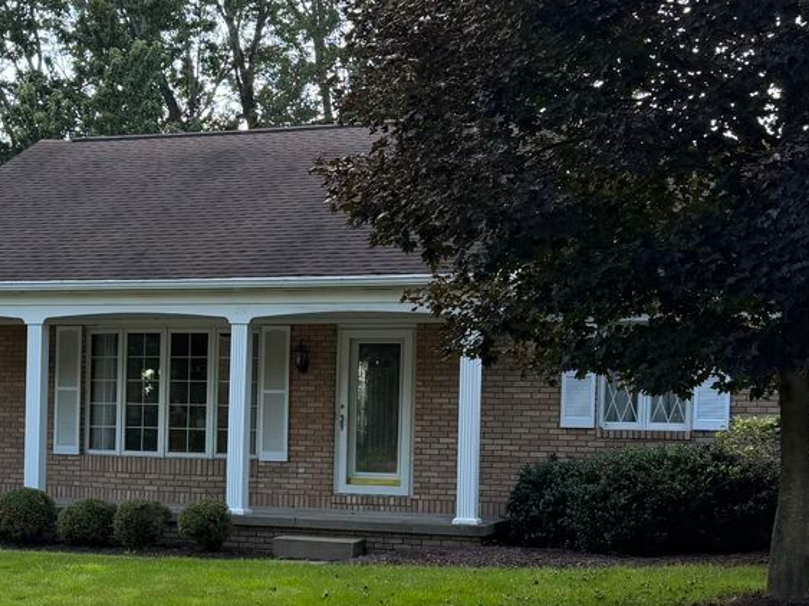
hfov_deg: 29.9
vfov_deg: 22.7
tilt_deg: -0.9
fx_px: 1495
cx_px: 228
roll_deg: -0.5
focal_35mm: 64
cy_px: 440
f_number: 1.78
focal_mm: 6.76
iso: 100
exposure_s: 1/617
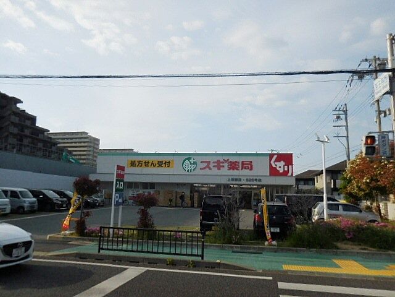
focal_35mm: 25
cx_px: 198
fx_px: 285
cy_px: 148
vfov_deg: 54.9
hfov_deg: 69.4
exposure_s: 1/640
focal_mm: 4.5
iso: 125
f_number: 6.6
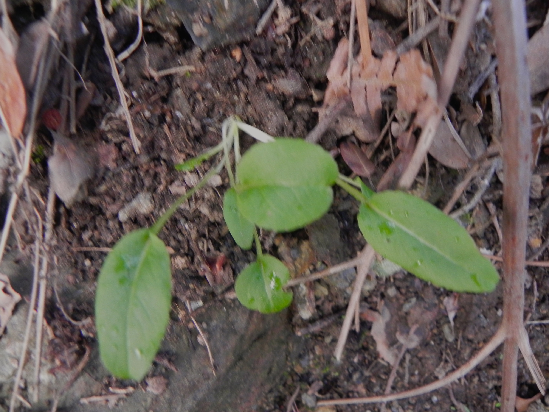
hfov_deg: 67.3
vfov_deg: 53.1
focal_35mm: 26
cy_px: 206
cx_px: 274
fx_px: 412
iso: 400
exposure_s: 1/27.4
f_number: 2.8
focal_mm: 4.6
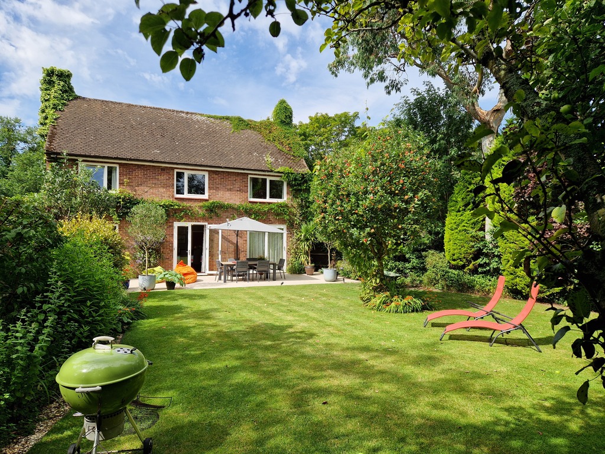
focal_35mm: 23
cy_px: 227
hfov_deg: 73.9
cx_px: 302
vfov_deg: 58.9
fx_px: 402
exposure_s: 1/1400
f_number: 1.8
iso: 50
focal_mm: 5.4
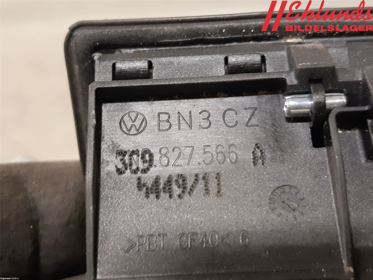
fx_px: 280
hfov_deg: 67.3
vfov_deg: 53.1
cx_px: 186
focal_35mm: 26
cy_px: 140
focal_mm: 3.93
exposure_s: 1/25
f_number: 1.7
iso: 200
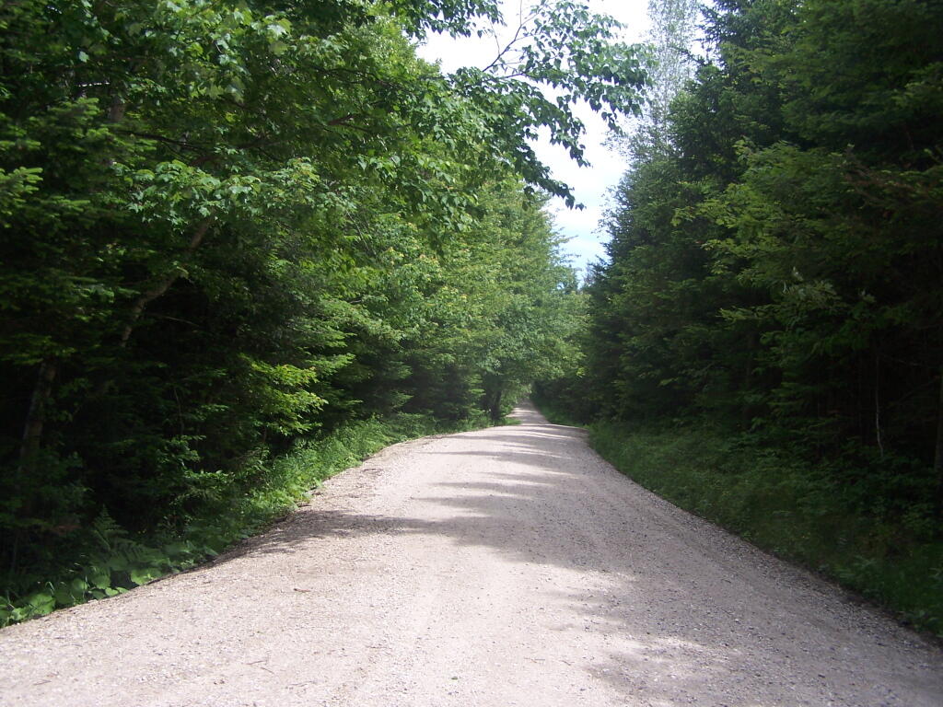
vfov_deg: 37.7
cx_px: 472
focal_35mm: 38
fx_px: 1035
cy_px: 354
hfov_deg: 49.0
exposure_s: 1/500
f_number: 2.8
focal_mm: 6.3
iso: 80
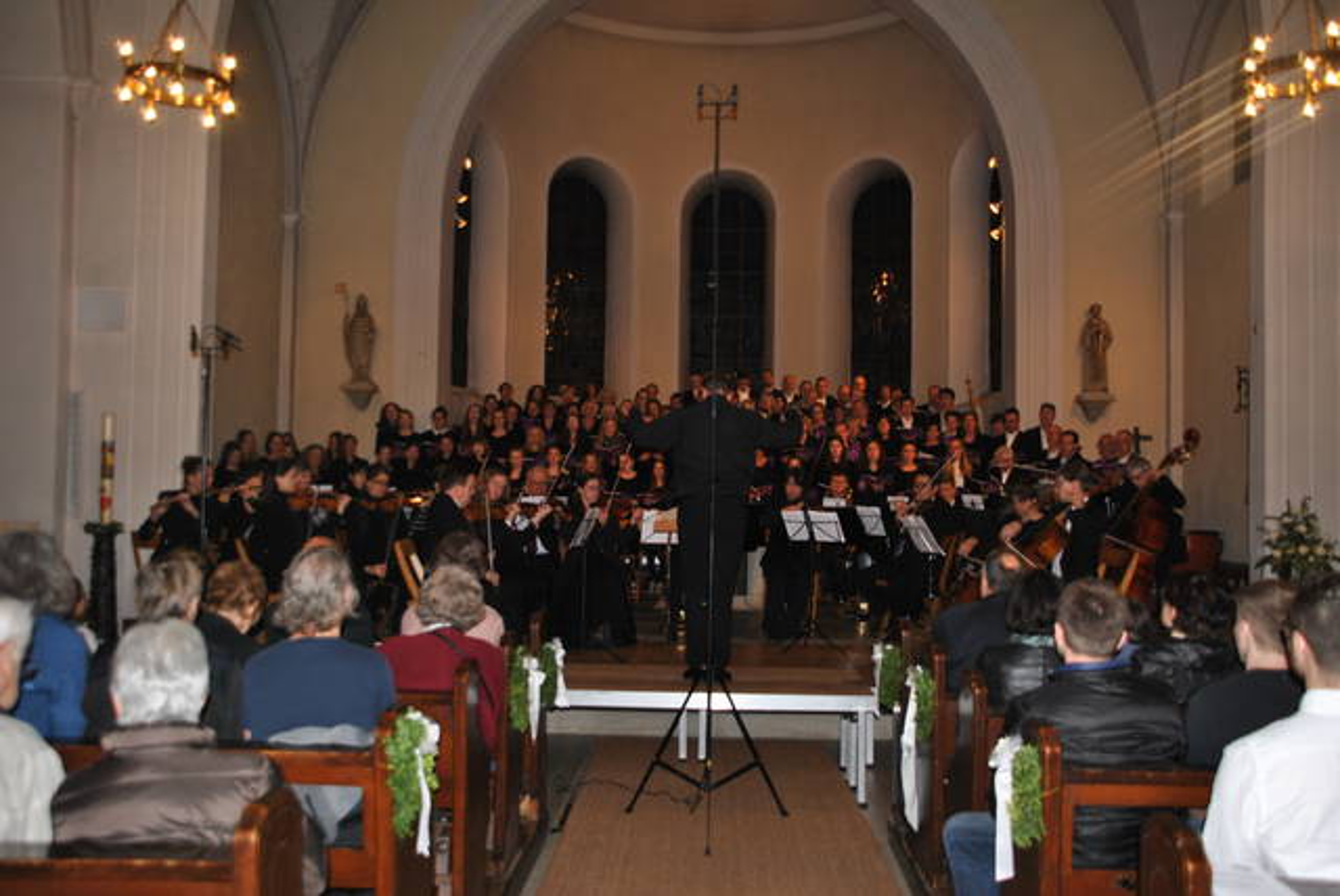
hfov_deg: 57.2
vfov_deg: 40.0
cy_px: 448
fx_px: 1229
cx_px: 670
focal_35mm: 33
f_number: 3.8
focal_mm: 22
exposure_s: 1/60
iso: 200
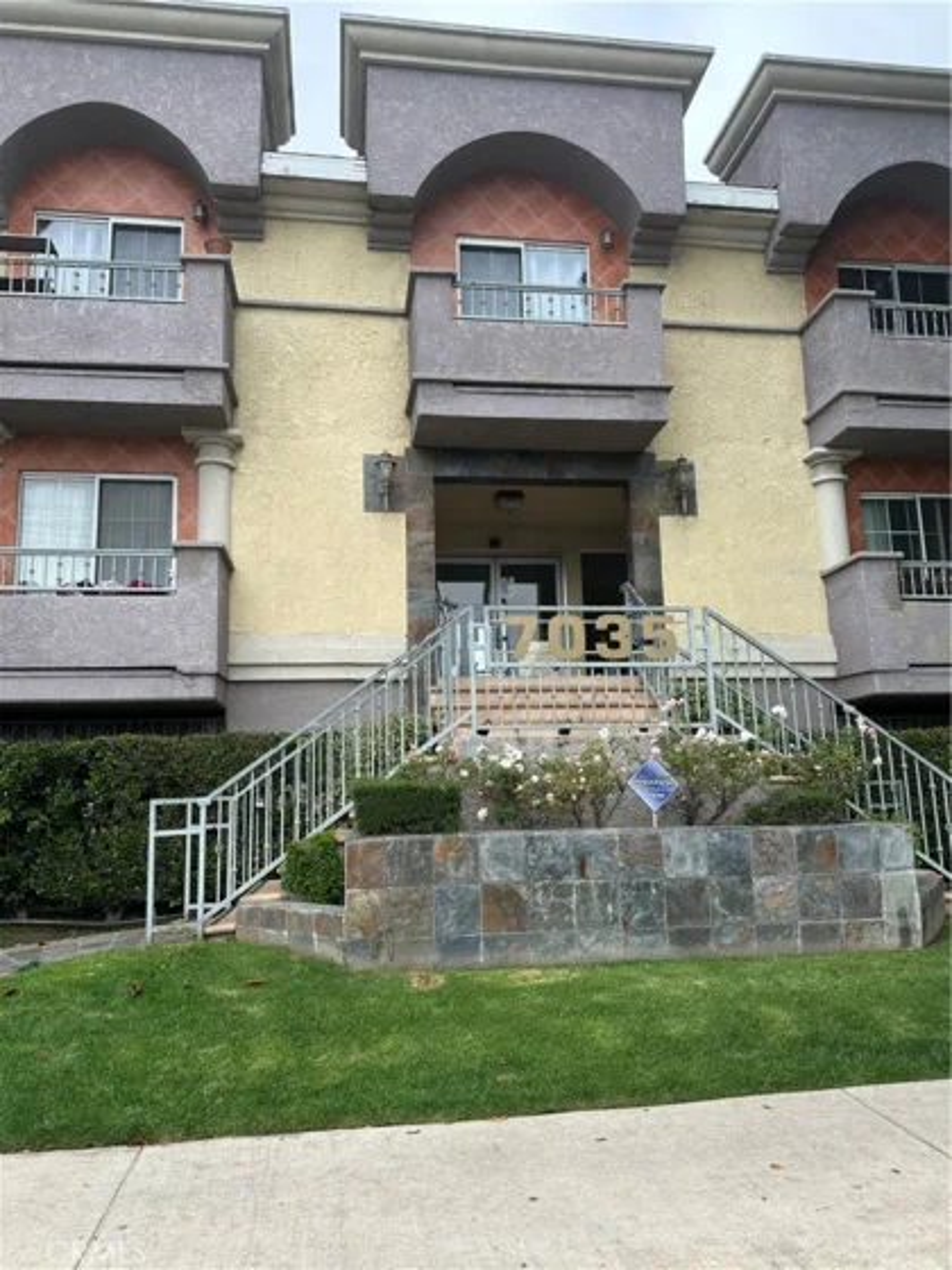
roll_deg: +0.1
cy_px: 635
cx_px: 476
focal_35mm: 24
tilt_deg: +9.9
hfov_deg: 56.8
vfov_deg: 71.6
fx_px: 880
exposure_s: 1/704
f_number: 1.78
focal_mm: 6.86
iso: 80
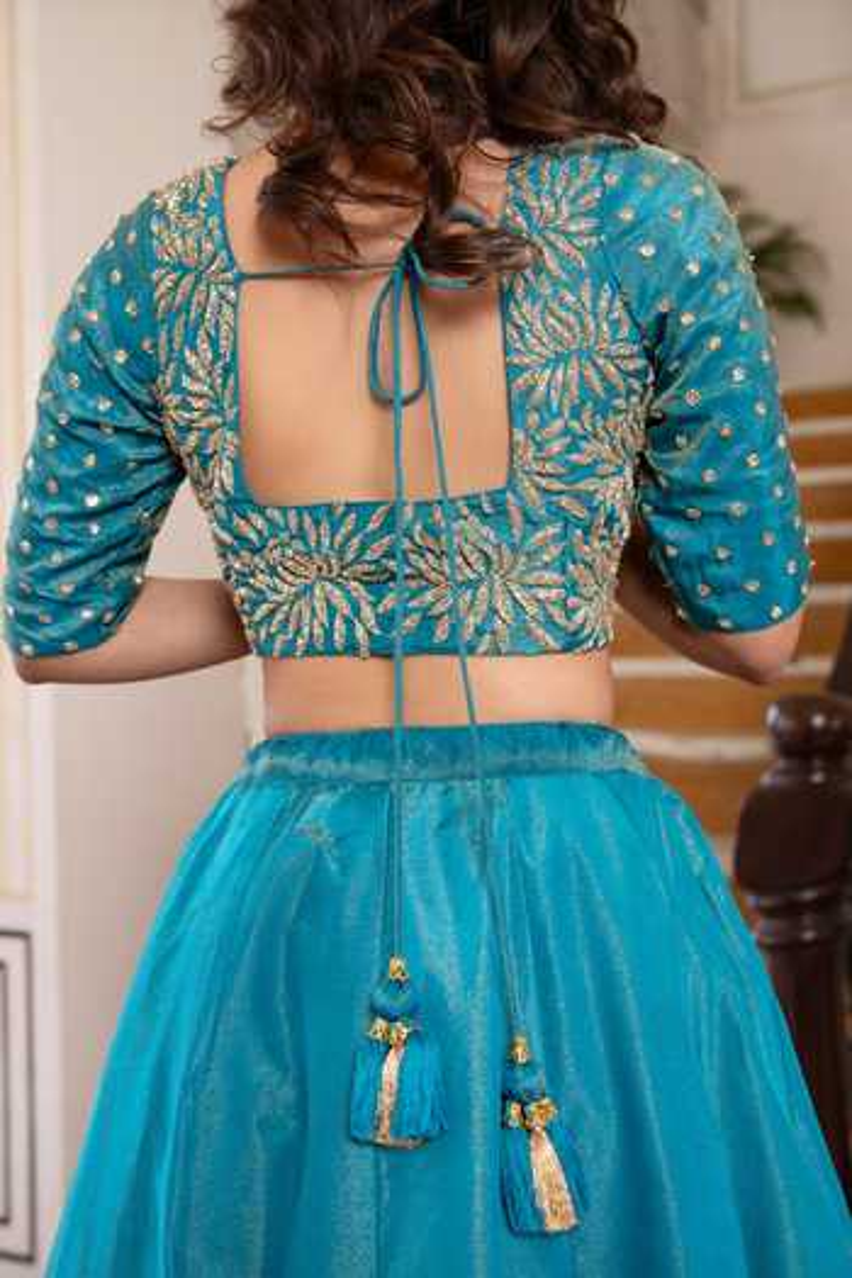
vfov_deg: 54.4
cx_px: 426
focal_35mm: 35
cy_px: 639
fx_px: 1242
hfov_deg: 37.9
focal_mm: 35
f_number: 4
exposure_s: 1/160
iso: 100
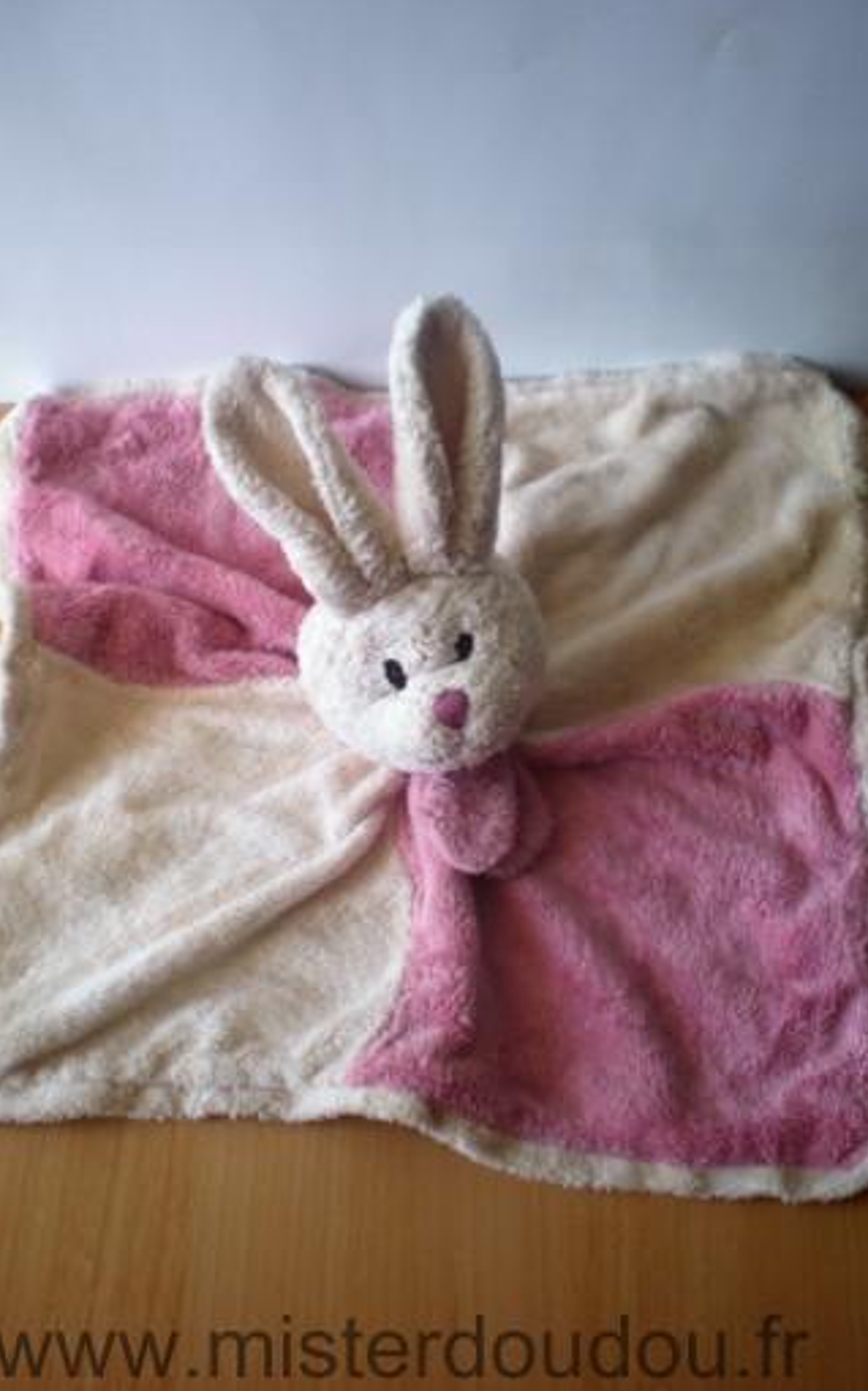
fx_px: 1553
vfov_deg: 48.2
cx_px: 397
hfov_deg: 31.2
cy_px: 694
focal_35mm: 41
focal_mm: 6.3
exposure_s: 1/51.4
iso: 64
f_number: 3.1
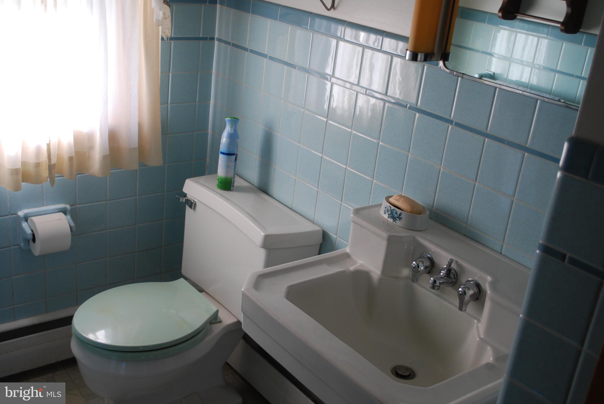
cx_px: 302
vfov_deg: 34.3
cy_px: 202
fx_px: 655
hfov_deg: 49.5
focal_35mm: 39
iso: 200
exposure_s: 1/60
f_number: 4.5
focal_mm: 26
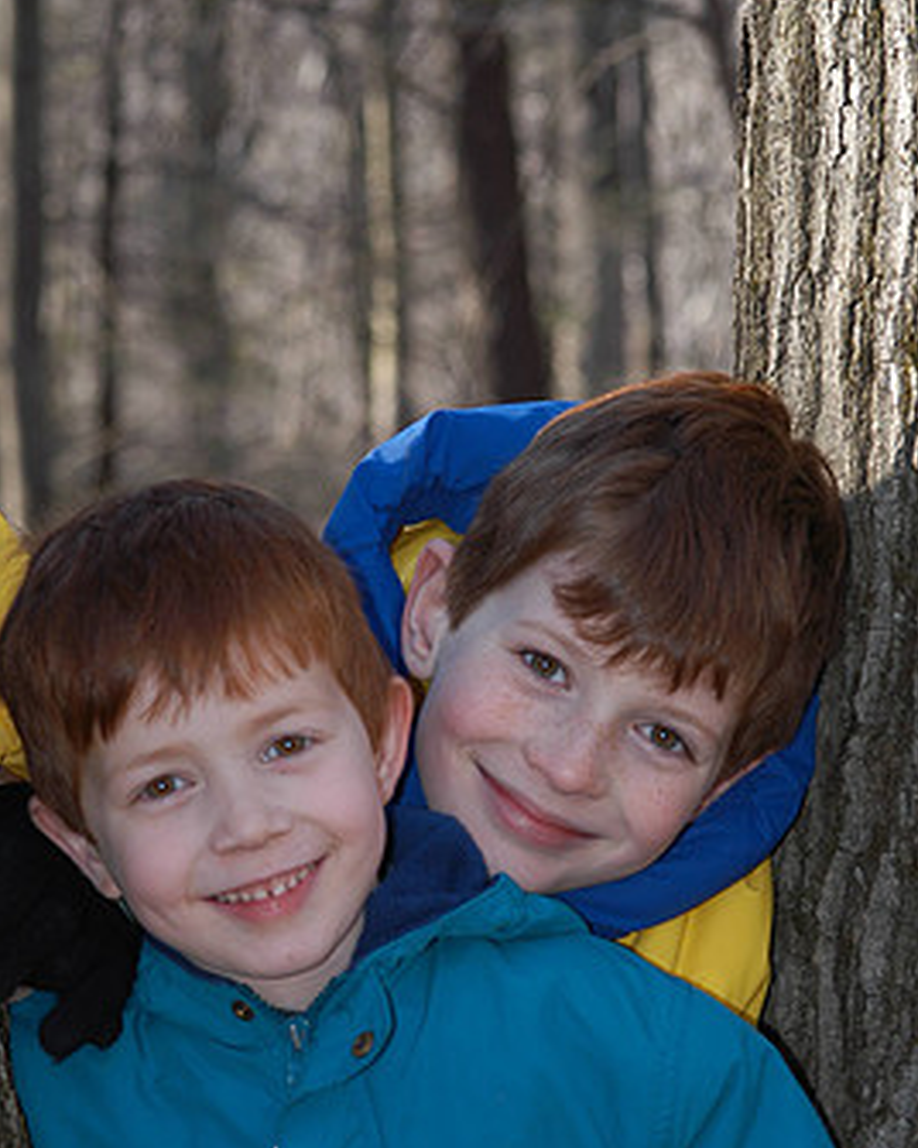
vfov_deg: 9.7
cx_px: 420
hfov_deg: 7.8
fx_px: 6746
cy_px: 754
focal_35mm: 199
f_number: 8
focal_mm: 105
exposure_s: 1/60
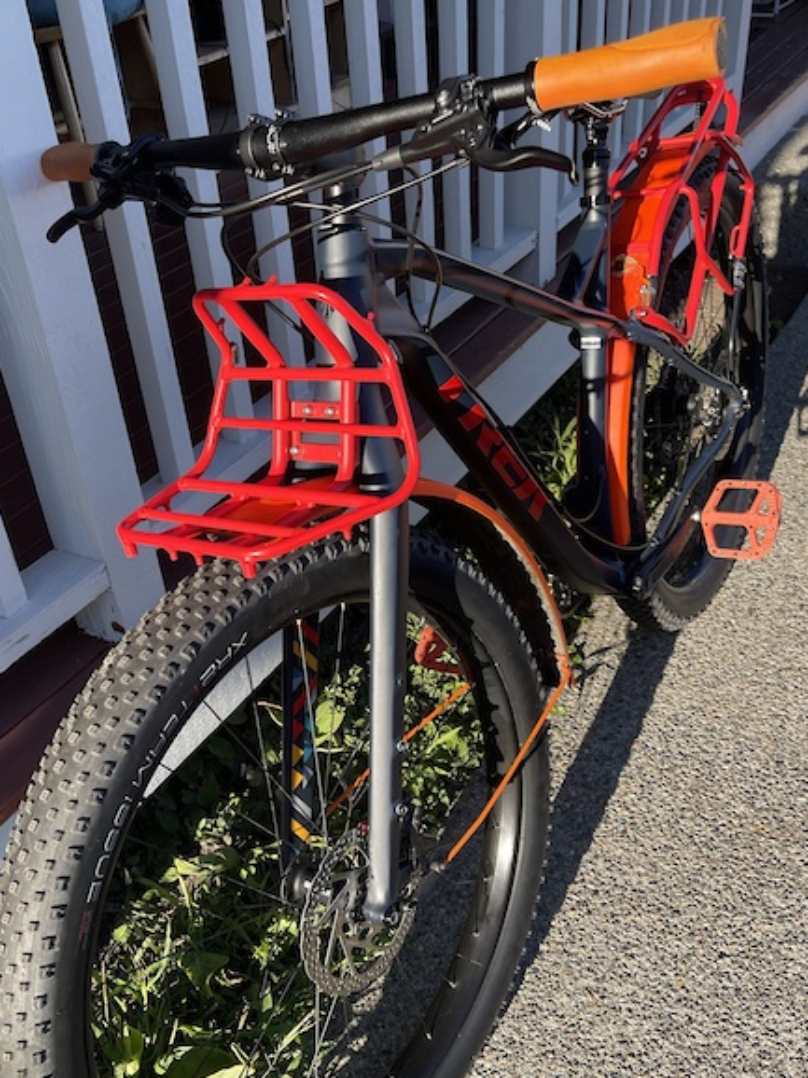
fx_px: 1121
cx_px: 364
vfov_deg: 51.0
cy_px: 656
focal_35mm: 36
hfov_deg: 39.6
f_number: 1.6
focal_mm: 5.1
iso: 32
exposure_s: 1/755
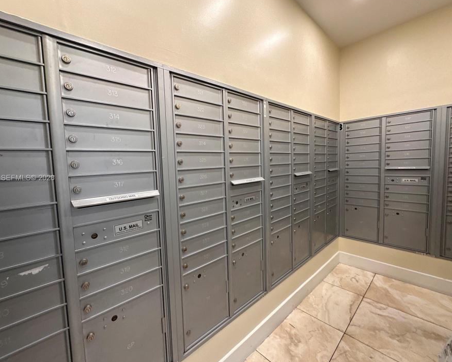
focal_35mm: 15
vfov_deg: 84.0
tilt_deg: -4.1
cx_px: 206
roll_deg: +2.0
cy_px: 178
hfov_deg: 96.6
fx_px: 201
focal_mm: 2.22
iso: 200
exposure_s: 1/60
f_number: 2.2
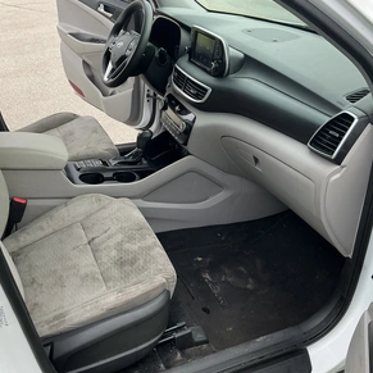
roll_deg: -1.7
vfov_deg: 48.5
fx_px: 414
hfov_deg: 48.4
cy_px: 187
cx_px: 190
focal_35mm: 34
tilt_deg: -30.8
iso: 20
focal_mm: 3
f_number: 1.8
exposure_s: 1/194
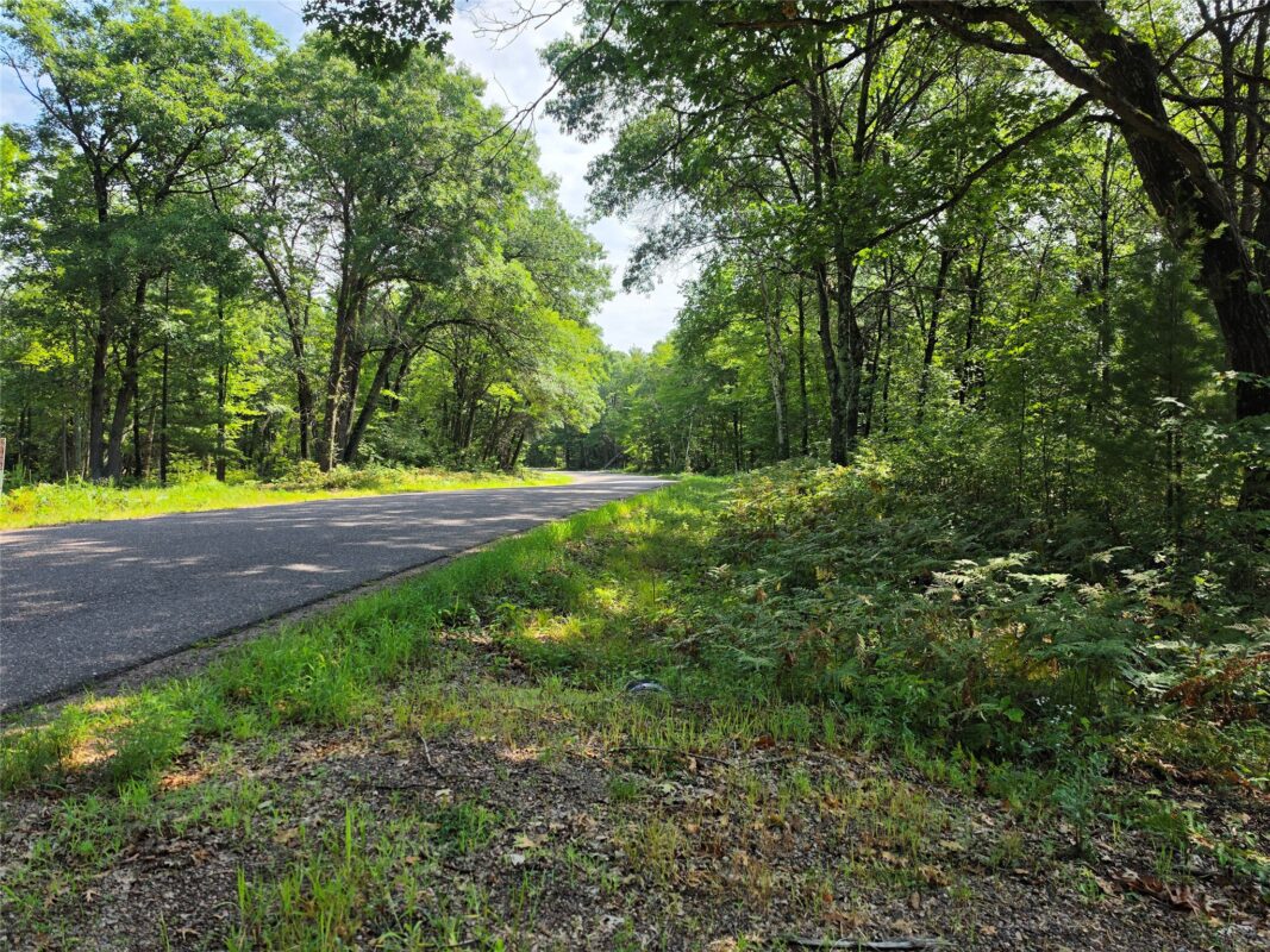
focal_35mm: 23
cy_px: 476
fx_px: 844
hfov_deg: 73.9
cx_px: 635
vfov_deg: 58.9
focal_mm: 6.5
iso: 64
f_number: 1.4
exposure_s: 1/4764
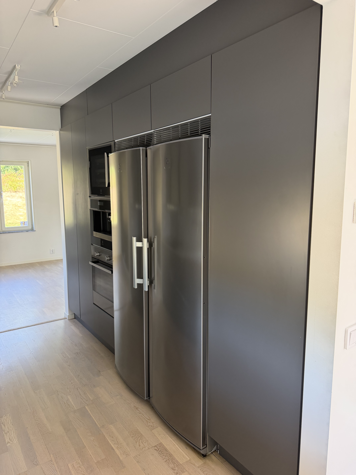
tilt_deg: -8.0
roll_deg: +0.4
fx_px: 329
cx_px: 178
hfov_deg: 56.8
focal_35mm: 24
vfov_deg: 71.6
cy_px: 238
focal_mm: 6.76
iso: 200
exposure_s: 1/121
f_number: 1.78
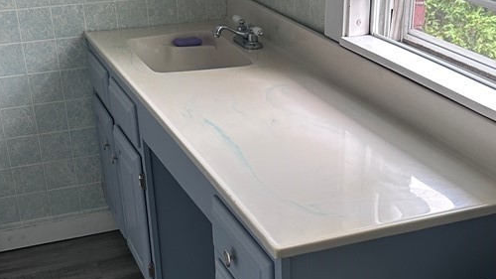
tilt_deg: -25.1
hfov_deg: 35.9
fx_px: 763
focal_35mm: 58
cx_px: 290
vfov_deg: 20.5
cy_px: 221
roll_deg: -0.4
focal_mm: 5.7
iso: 125
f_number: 1.5
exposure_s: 1/91
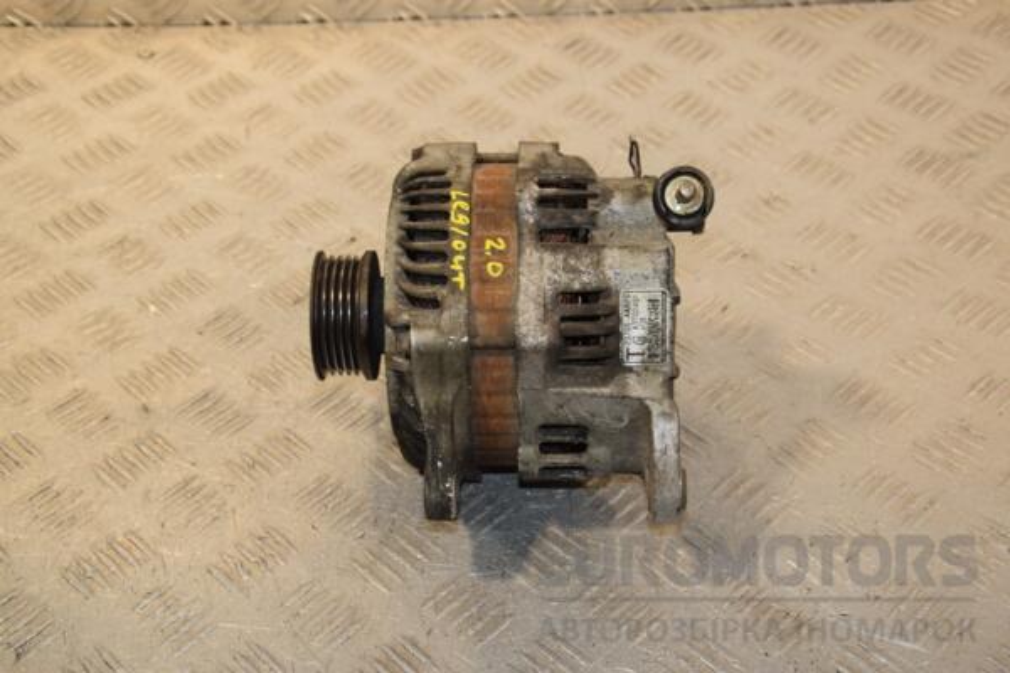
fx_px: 1683
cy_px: 336
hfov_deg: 33.4
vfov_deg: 22.6
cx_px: 505
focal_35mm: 60
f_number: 7.1
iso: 800
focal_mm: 40
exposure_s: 1/200
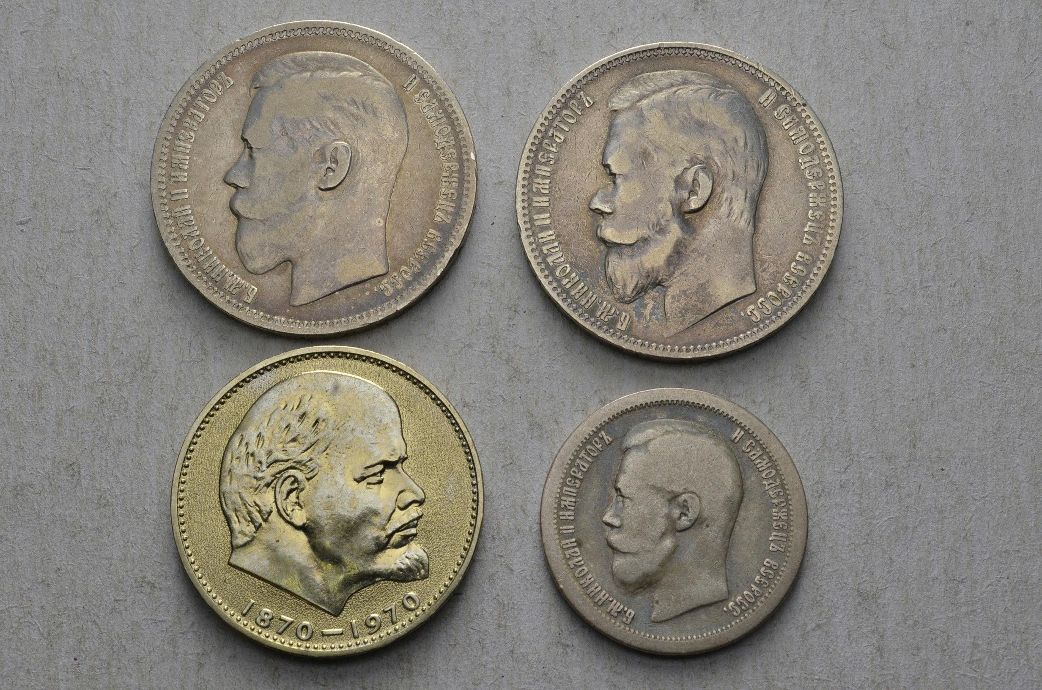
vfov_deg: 20.5
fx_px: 1906
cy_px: 345
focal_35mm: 66
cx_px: 521
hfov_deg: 30.6
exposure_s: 1/250
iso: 400
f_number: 14
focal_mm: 44
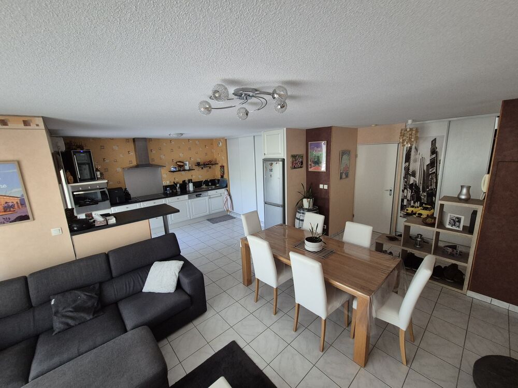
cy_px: 194
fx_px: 195
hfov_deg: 106.2
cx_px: 259
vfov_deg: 89.9
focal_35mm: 13
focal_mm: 2.2
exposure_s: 1/50
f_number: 2.2
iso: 800
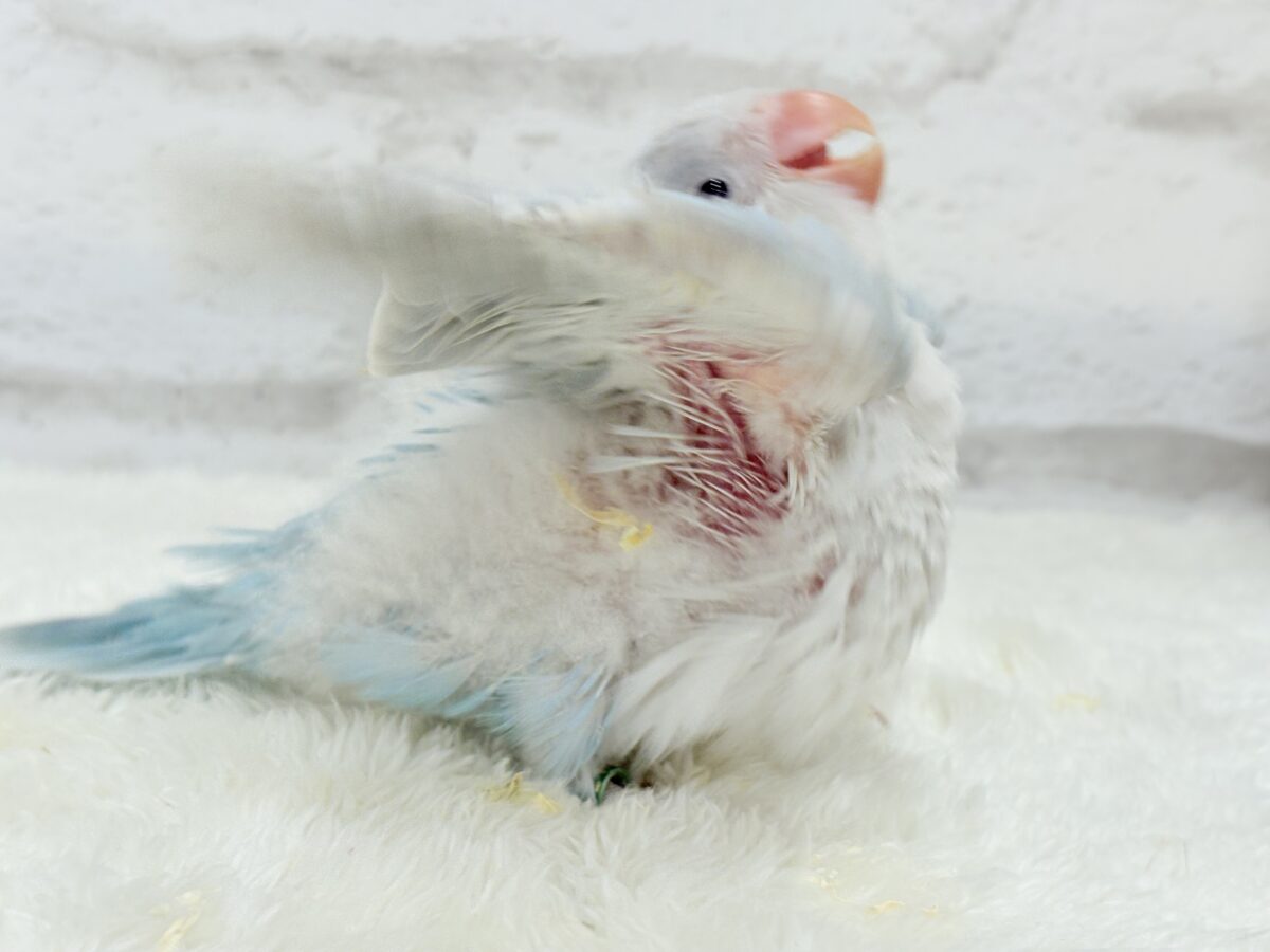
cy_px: 476
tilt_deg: -12.5
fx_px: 1908
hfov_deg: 36.8
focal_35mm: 52
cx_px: 635
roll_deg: -3.3
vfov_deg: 28.0
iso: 64
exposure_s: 1/100
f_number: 1.6
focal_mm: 5.96
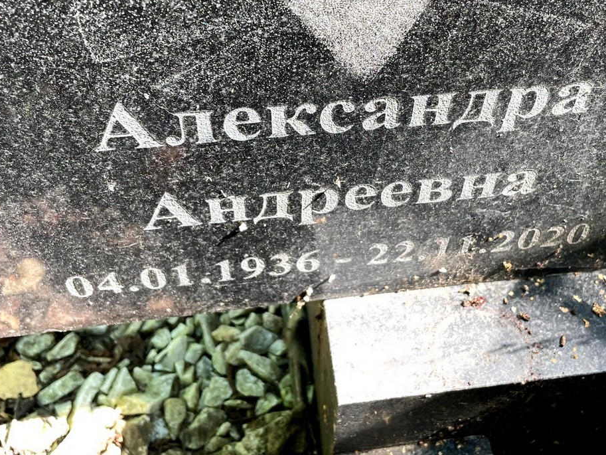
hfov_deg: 45.5
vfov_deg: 34.8
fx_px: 718
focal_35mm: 41
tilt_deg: -49.0
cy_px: 155
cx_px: 362
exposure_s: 1/121
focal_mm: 4.2
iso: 40
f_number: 1.6
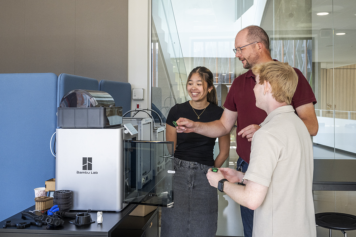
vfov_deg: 43.0
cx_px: 178
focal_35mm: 30
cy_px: 118
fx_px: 302
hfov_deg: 61.1
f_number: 5.6
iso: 1250
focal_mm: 30.5
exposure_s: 1/160
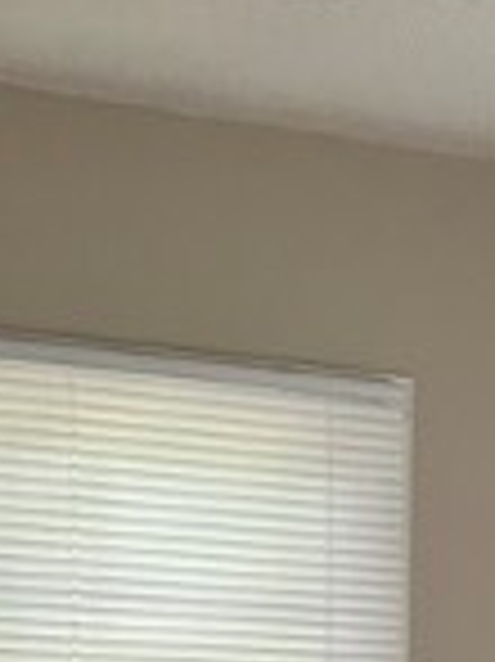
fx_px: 2597
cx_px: 648
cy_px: 1027
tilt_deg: -4.8
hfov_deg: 10.6
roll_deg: -1.3
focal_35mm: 136
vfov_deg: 13.6
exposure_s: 1/40
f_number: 1.5
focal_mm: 5.7
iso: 500
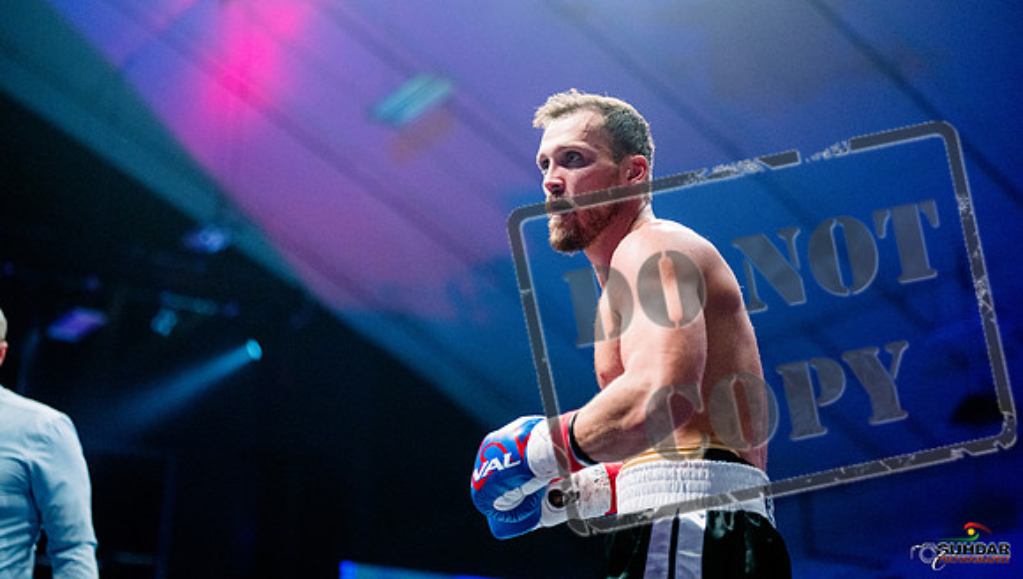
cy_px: 205
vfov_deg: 21.0
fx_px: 1558
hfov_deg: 36.3
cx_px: 561
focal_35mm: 57
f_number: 1.4
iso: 6400
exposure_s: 1/1600
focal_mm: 50
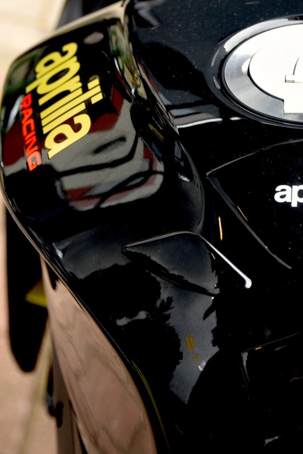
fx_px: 1641
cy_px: 145
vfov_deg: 15.7
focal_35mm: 130
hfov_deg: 10.4
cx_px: 334
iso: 100
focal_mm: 50
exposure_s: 1/60
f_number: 4
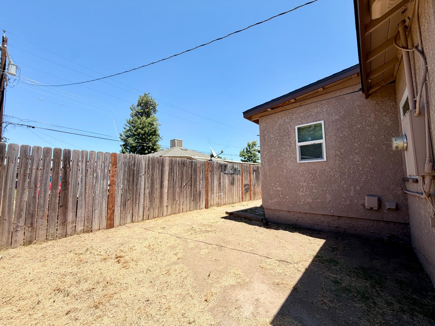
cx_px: 218
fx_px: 176
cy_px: 163
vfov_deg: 85.7
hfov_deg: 102.1
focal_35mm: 14
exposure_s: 1/770
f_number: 2.2
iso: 25
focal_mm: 2.22
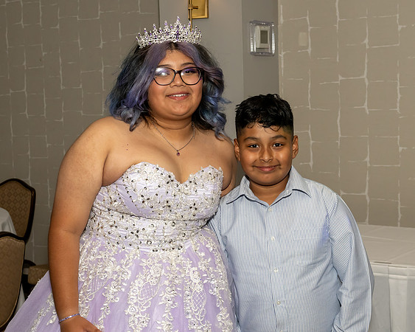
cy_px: 158
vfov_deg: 24.2
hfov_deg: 30.0
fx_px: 772
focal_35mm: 63
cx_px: 168
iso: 1000
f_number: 5.6
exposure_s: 1/250
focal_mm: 32
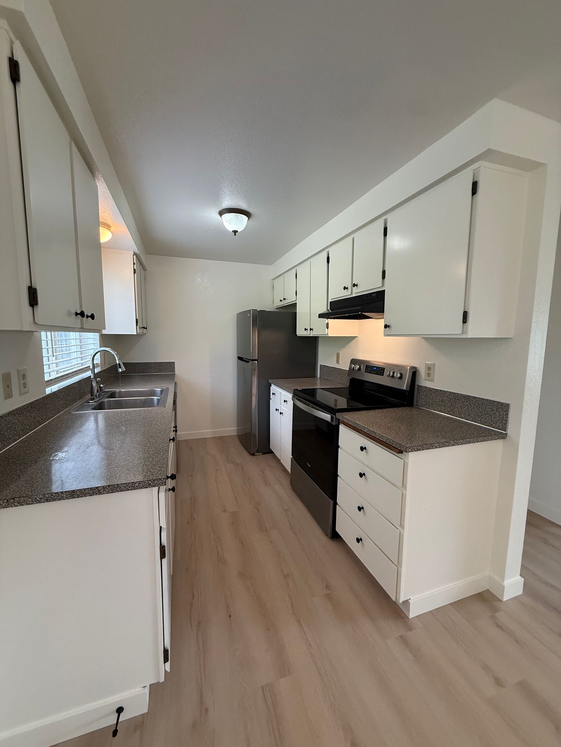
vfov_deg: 102.1
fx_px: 303
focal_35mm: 14
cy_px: 374
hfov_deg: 85.7
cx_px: 280
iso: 250
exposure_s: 1/120
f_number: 2.2
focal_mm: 2.22
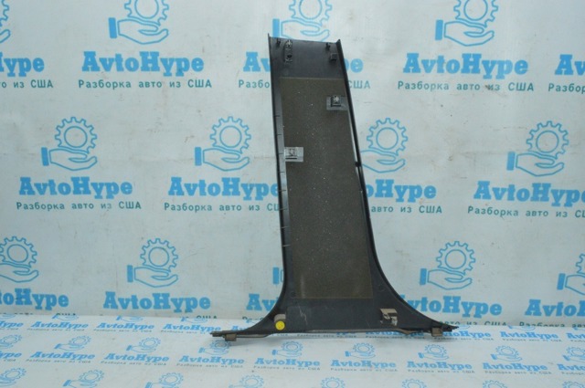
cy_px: 194
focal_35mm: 30
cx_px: 292
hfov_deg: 62.0
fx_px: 487
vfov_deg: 43.5
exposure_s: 1/50
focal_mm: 20
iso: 4500
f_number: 25
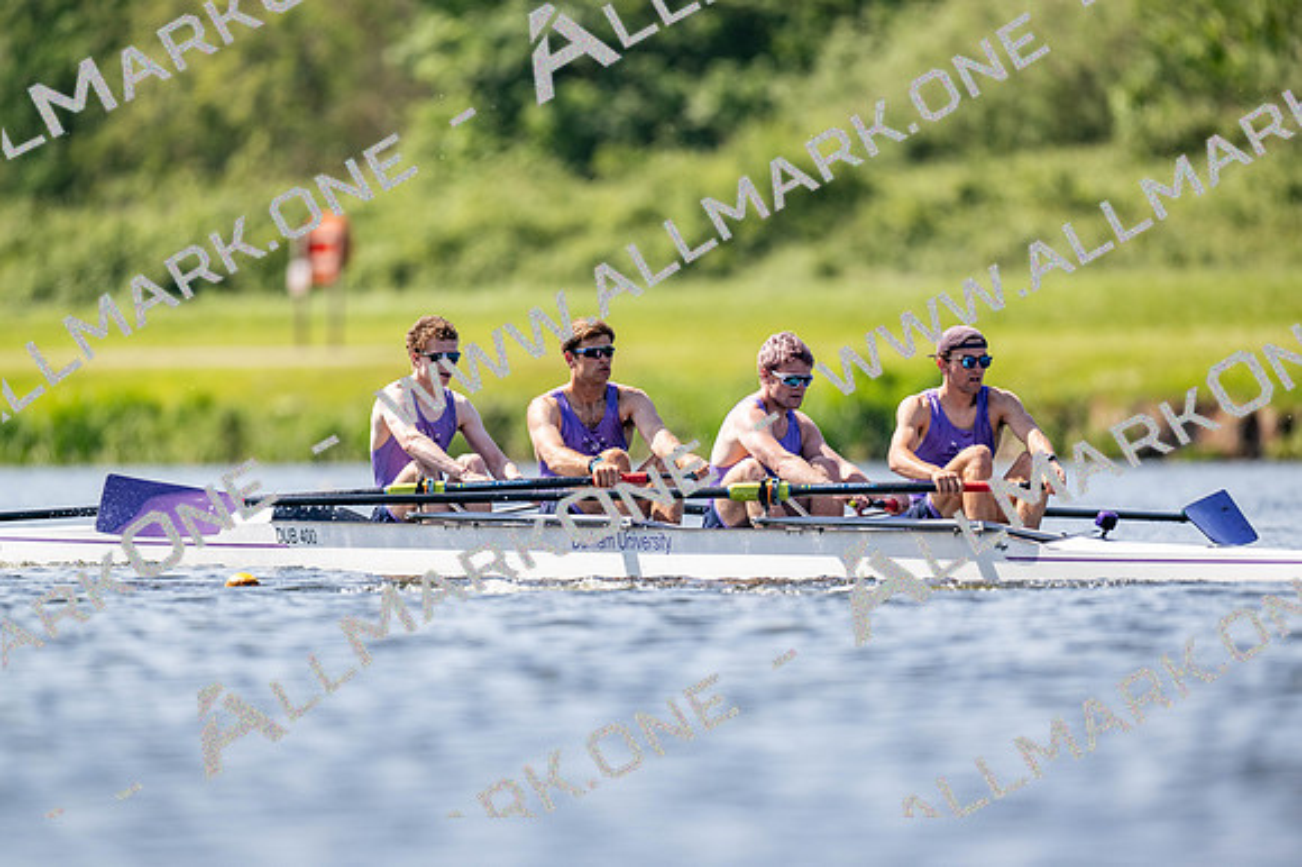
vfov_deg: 2.3
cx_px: 651
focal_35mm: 600
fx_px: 21692
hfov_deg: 3.4
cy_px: 434
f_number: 4
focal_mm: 600
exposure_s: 1/2500
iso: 400
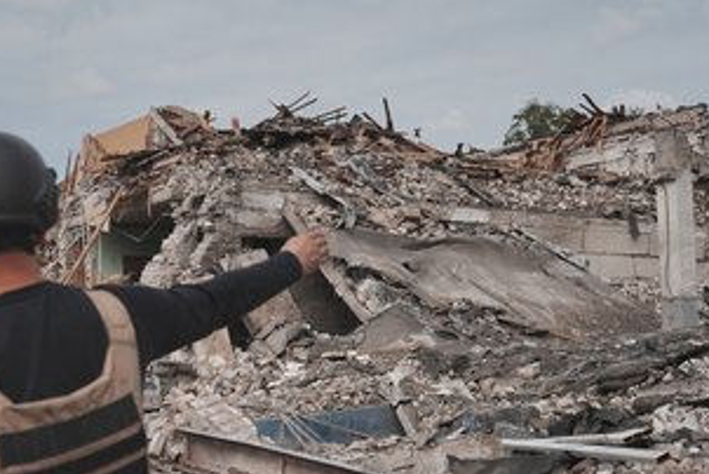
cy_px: 269
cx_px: 305
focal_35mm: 45
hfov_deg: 43.5
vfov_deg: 29.9
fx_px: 887
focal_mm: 34
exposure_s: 1/5000
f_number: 5.6
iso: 200
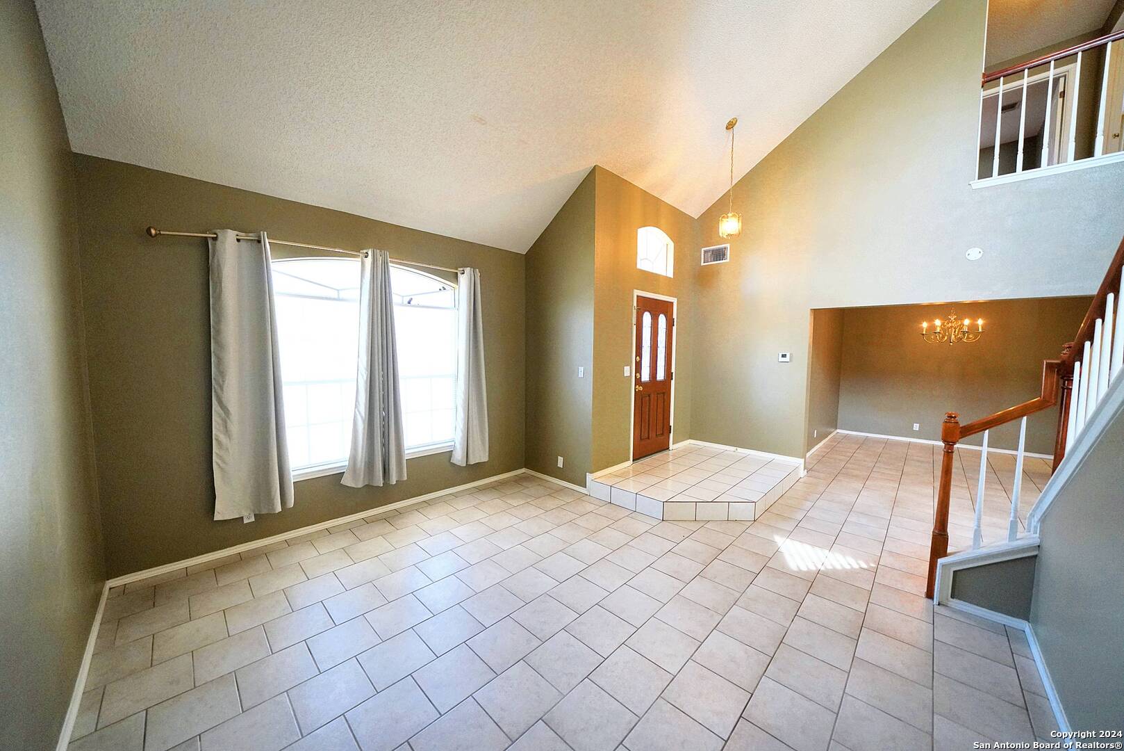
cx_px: 562
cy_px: 376
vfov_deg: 90.1
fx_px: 375
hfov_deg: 112.6
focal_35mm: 12
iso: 2500
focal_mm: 12
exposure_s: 1/160
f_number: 4
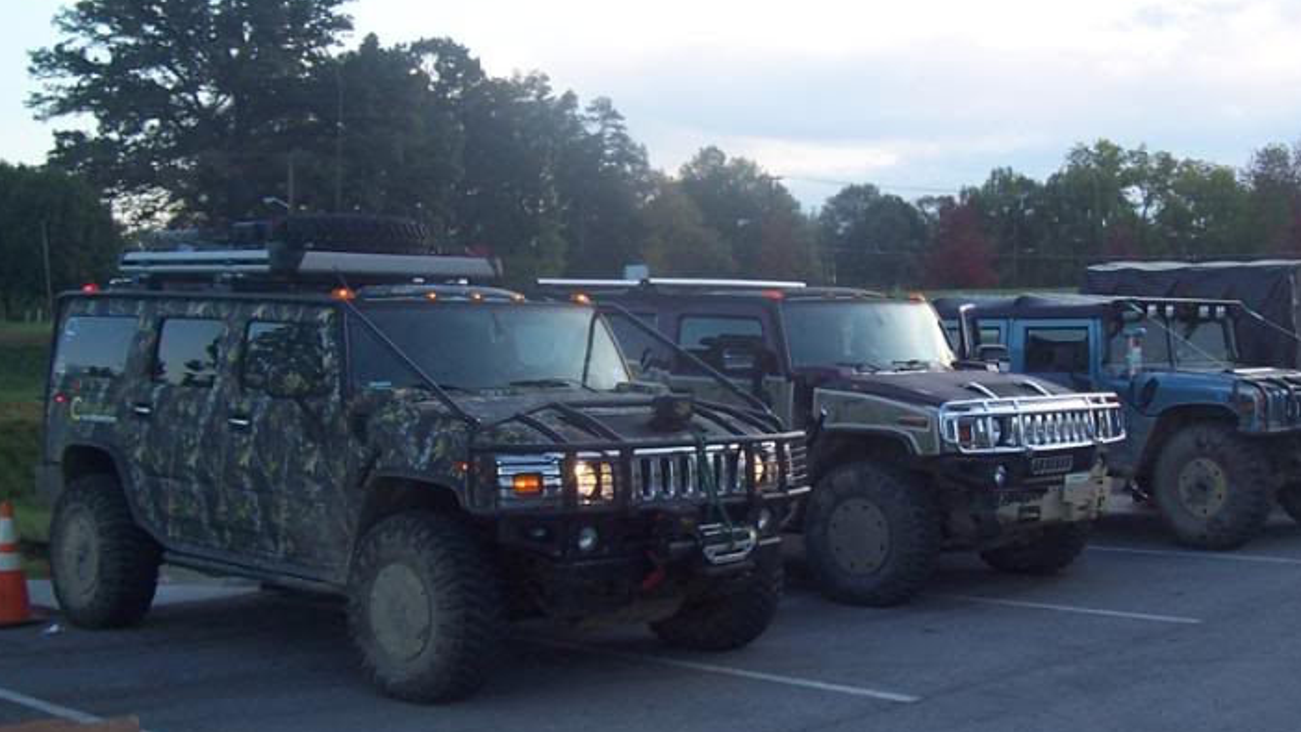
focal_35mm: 54
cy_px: 313
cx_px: 762
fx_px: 1863
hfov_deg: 38.4
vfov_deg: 22.2
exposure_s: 1/180
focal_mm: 5.6
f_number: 2.7
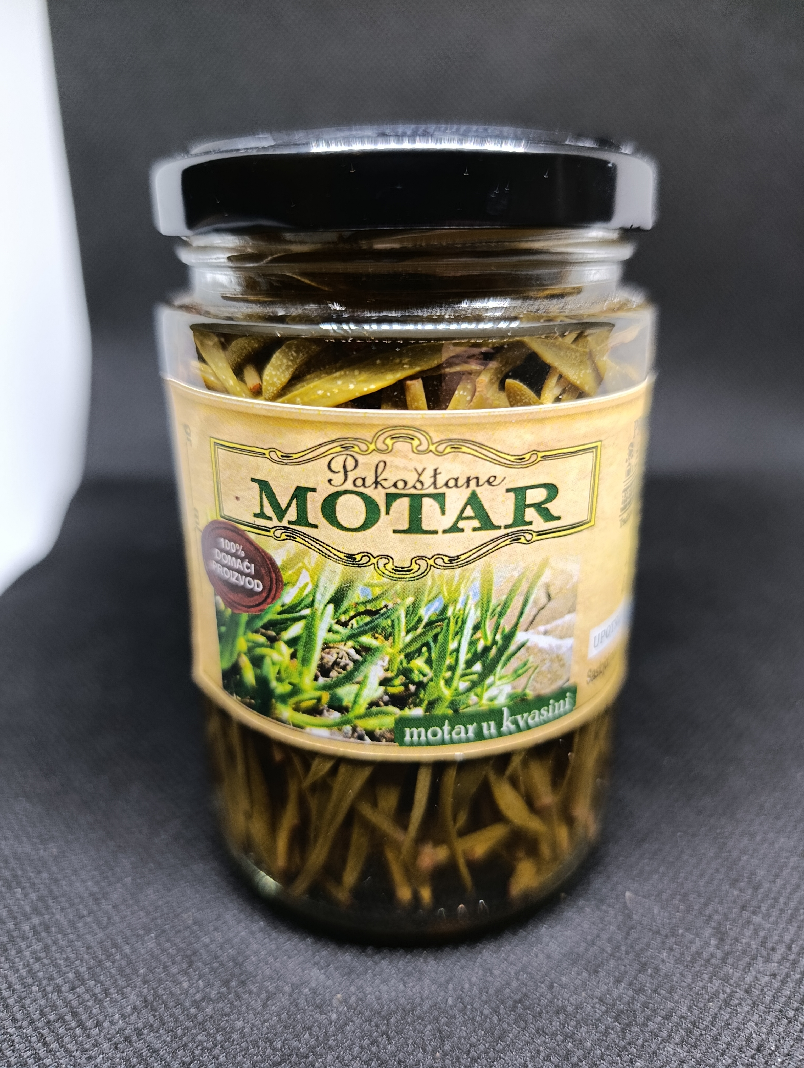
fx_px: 710
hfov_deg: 59.0
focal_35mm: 23
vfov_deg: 73.8
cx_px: 402
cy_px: 534
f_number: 1.65
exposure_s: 1/50
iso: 627
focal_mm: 6.11
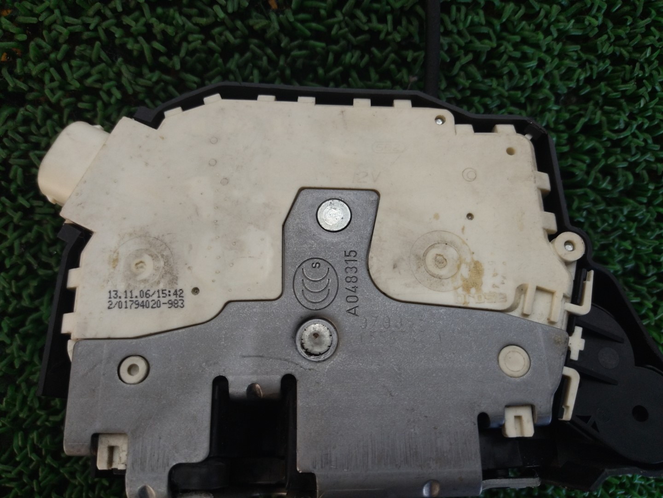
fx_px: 517
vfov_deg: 51.4
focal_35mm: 27
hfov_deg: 65.3
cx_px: 332
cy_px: 249
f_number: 1.79
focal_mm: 4.74
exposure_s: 1/100
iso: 139
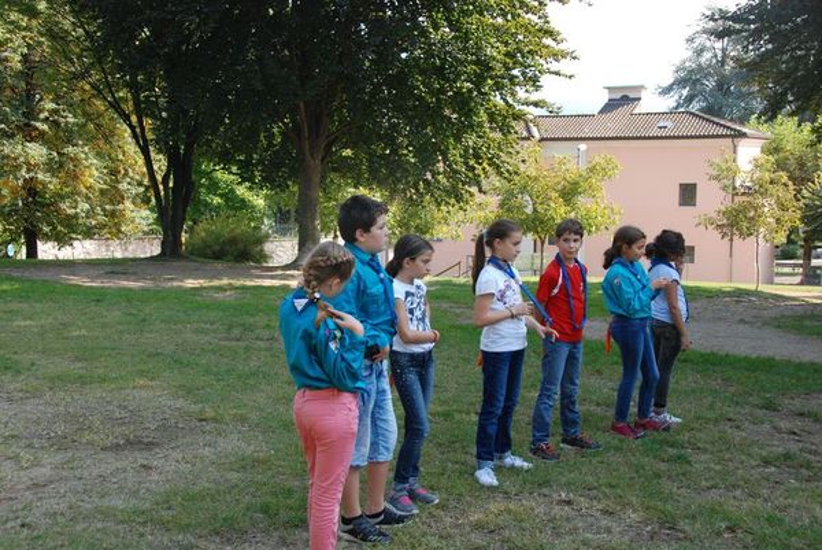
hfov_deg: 41.1
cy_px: 275
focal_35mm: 48
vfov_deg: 28.1
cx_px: 411
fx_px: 1097
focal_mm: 32
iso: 400
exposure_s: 1/200
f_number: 7.1
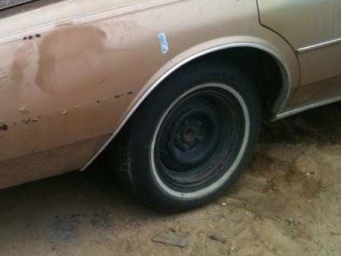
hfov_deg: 30.7
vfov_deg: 23.6
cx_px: 92
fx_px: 611
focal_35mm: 62
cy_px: 91
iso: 64
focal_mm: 3.85
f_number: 2.8
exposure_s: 1/377
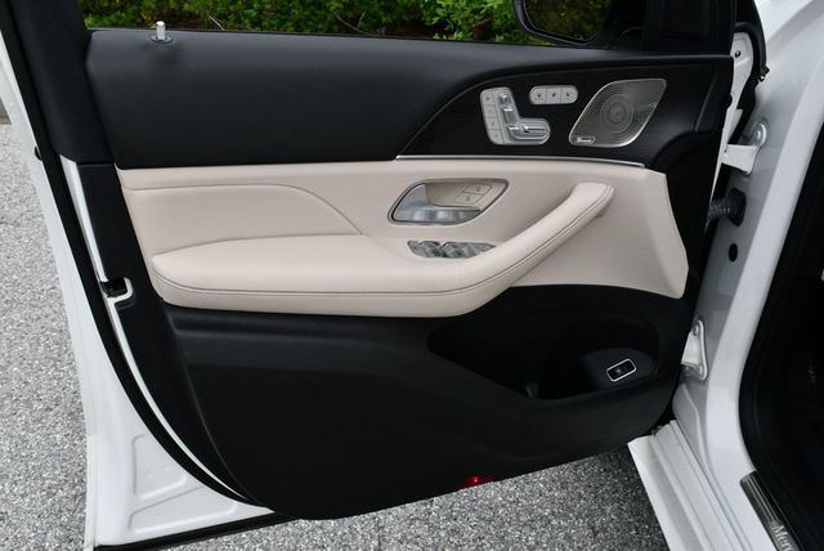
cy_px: 276
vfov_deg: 36.9
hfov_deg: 53.1
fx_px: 825
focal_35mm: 36
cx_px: 412
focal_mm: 18
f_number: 8
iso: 160
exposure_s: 1/250
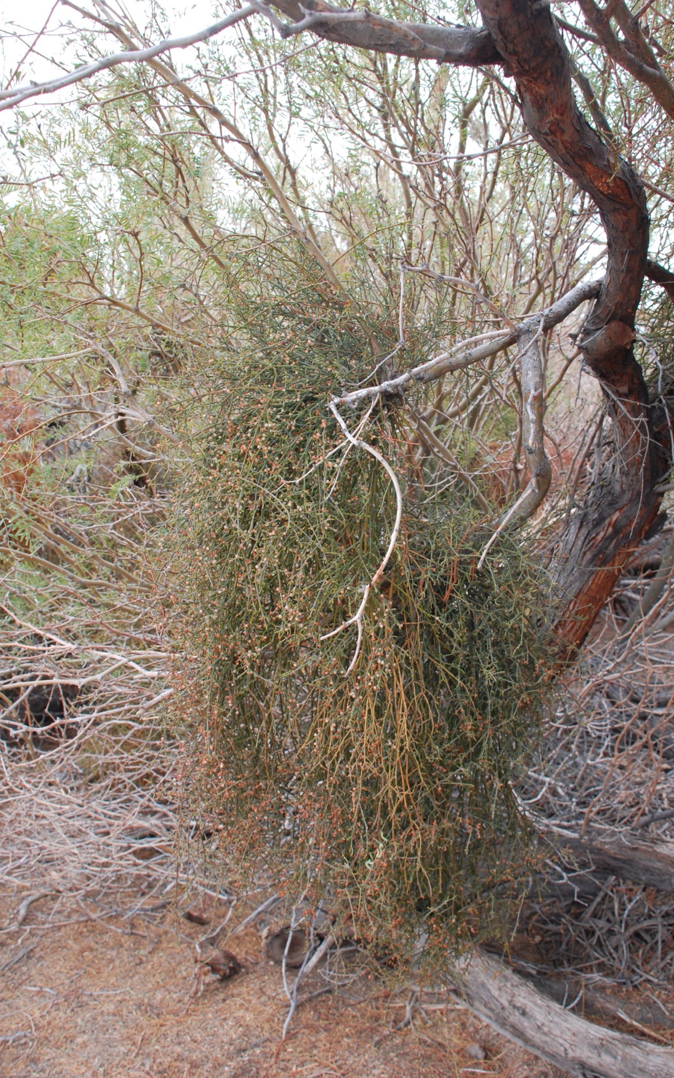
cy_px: 537
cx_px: 356
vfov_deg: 52.7
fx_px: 1087
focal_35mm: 37
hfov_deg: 34.4
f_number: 6.3
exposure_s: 1/160
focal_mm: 24
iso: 400
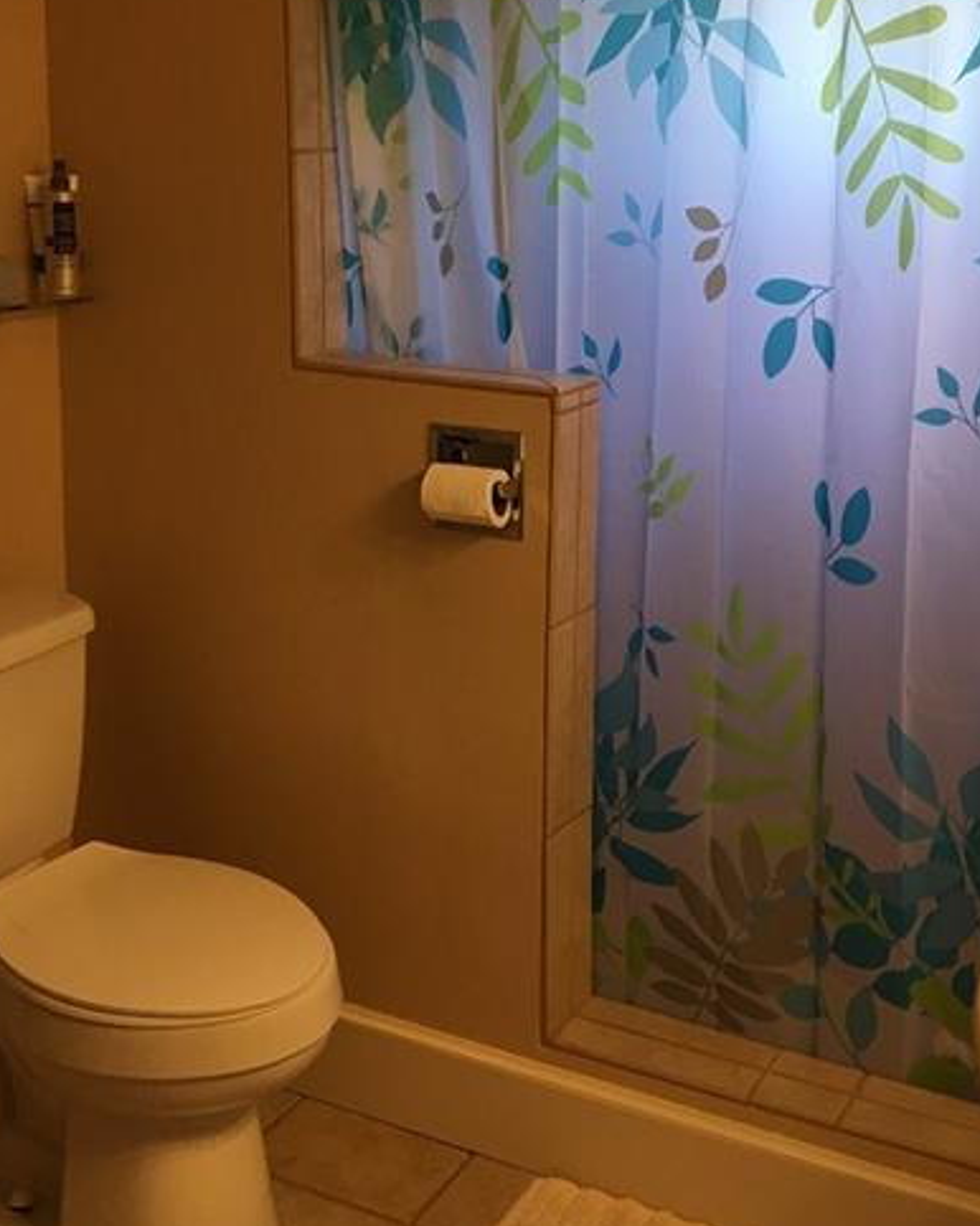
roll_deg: -1.0
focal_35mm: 45
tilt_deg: -9.4
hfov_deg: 33.2
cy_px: 368
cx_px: 622
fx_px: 1633
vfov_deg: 40.4
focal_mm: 4.15
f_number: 2.2
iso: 32
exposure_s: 1/30
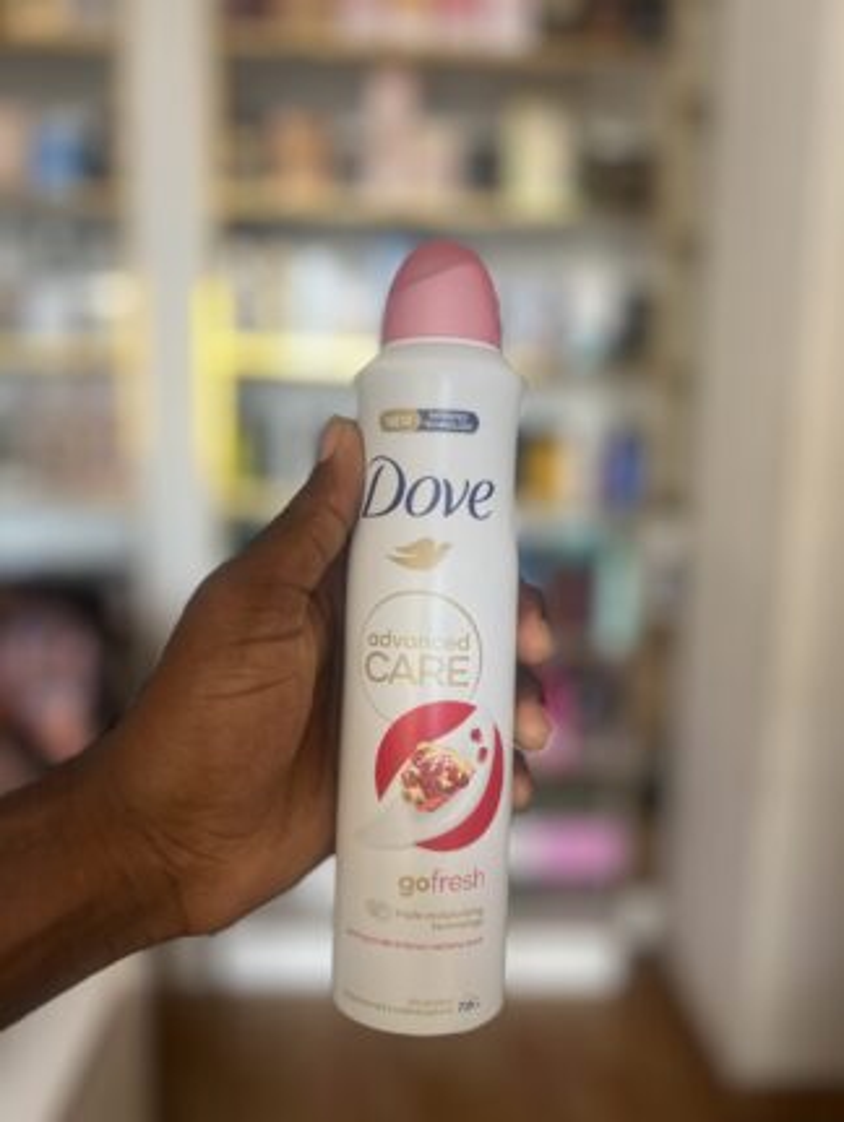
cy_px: 561
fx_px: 844
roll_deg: -1.3
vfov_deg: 67.3
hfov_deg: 53.1
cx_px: 422
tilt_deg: -9.2
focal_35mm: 26
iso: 64
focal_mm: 5.7
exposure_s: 1/121
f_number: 1.5
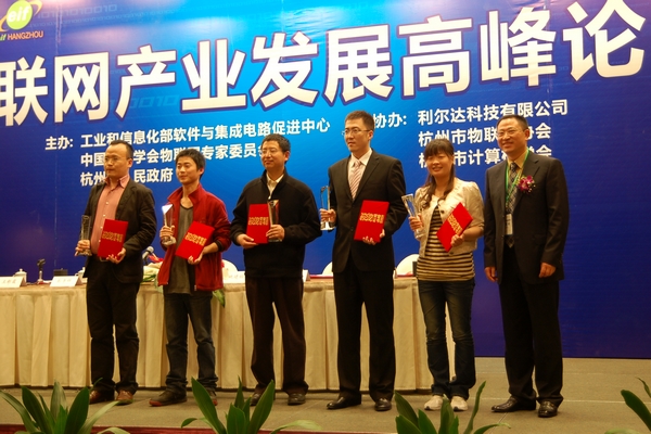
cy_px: 217
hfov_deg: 41.1
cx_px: 326
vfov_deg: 28.1
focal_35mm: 48
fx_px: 868
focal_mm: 32
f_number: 2.8
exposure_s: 1/25
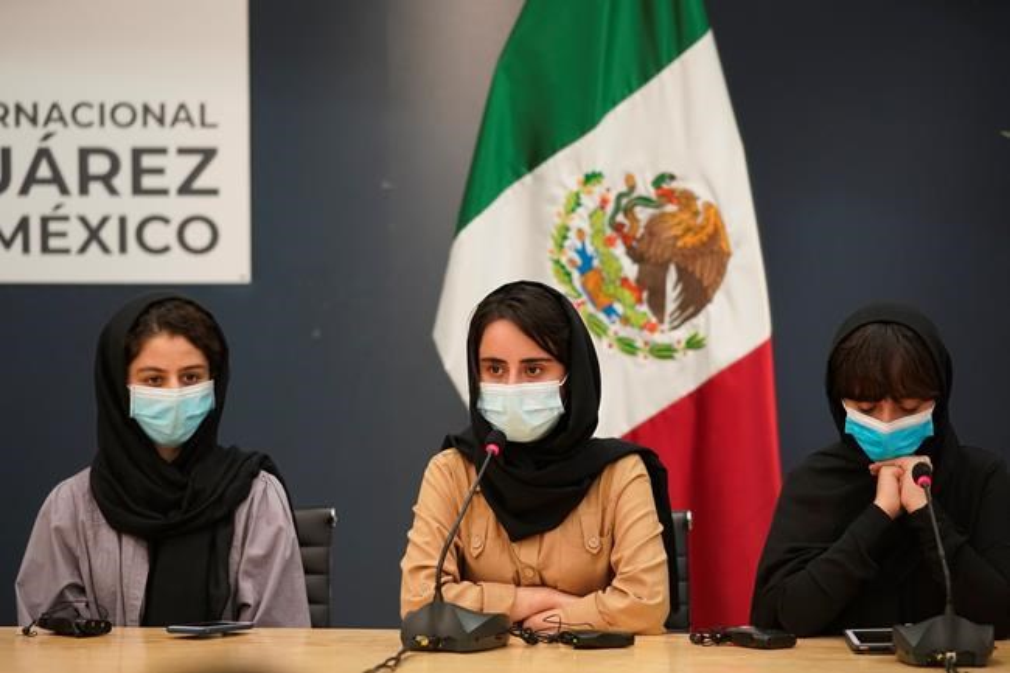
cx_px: 505
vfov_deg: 6.9
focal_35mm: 200
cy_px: 336
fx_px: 5609
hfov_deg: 10.3
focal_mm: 200
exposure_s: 1/200
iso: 3200
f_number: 3.2
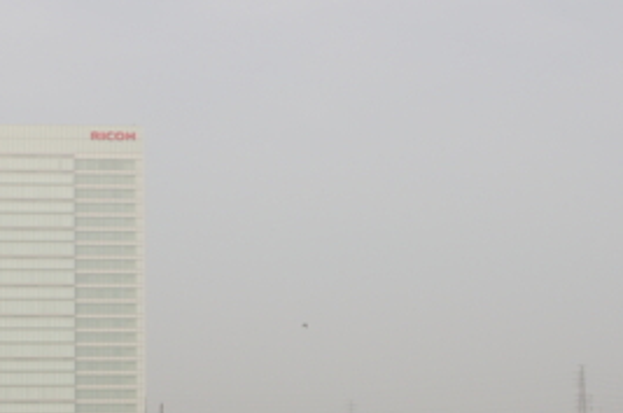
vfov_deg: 11.5
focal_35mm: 118
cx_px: 282
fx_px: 2041
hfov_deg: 17.4
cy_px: 396
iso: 200
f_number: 10
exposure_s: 1/160
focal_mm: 35
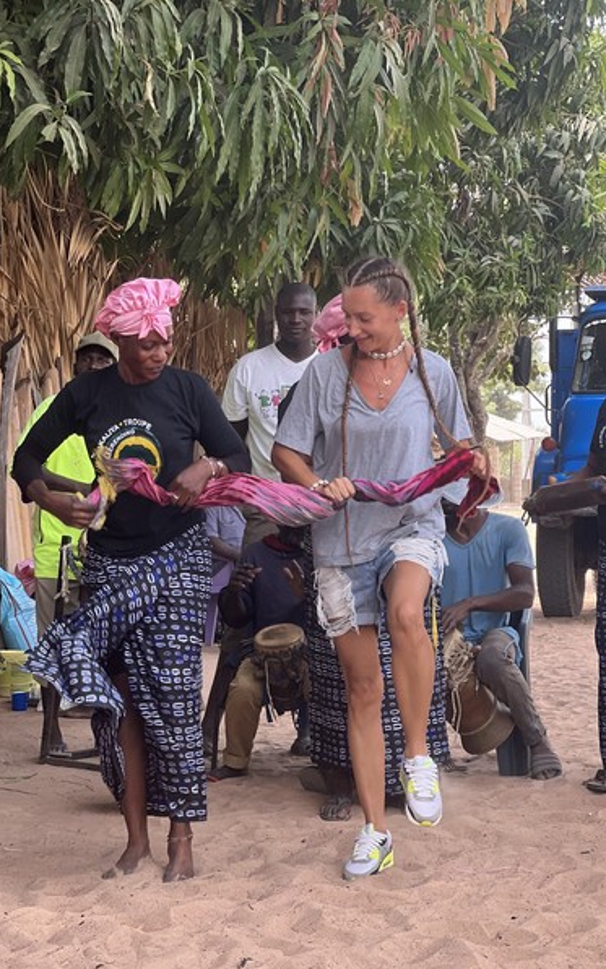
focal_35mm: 82
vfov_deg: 25.2
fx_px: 2167
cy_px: 485
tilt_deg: +1.4
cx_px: 315
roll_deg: +1.9
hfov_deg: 15.9
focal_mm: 9
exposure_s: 1/99
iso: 40
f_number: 2.8
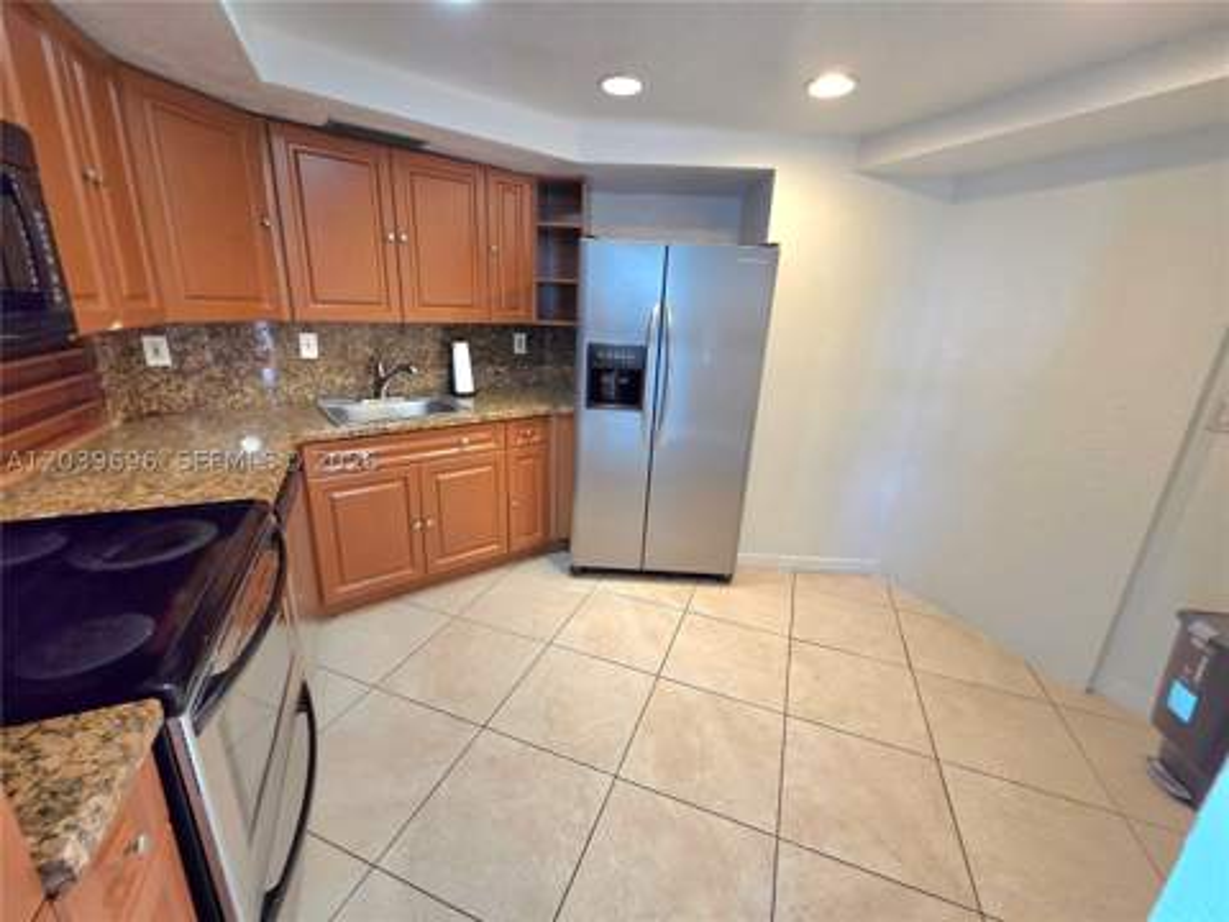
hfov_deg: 106.2
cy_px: 461
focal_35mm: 13
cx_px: 614
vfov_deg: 89.9
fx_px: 462
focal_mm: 2.2
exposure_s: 1/60.2
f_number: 2.2
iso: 250
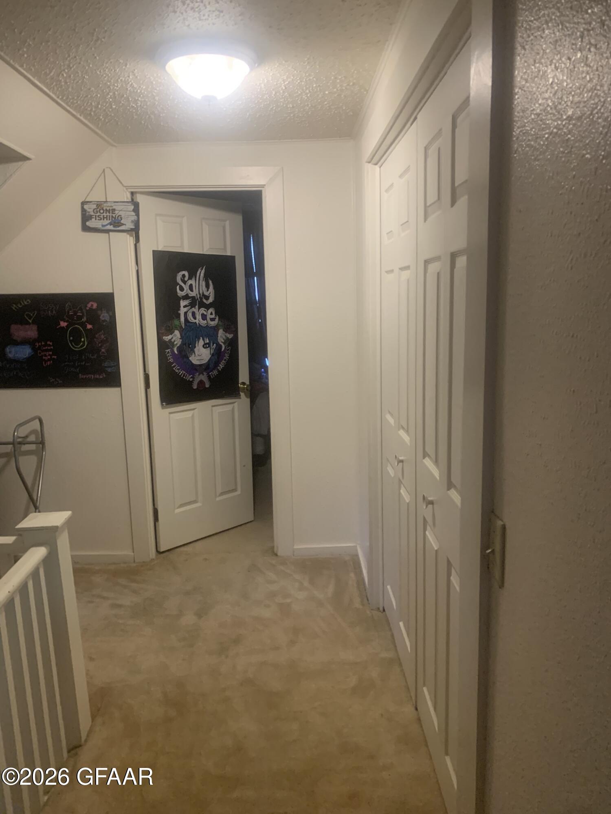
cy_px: 407
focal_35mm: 26
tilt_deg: -12.0
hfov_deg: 53.1
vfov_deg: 67.3
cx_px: 306
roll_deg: +2.4
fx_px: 612
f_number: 1.8
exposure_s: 1/60
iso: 400
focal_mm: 4.25
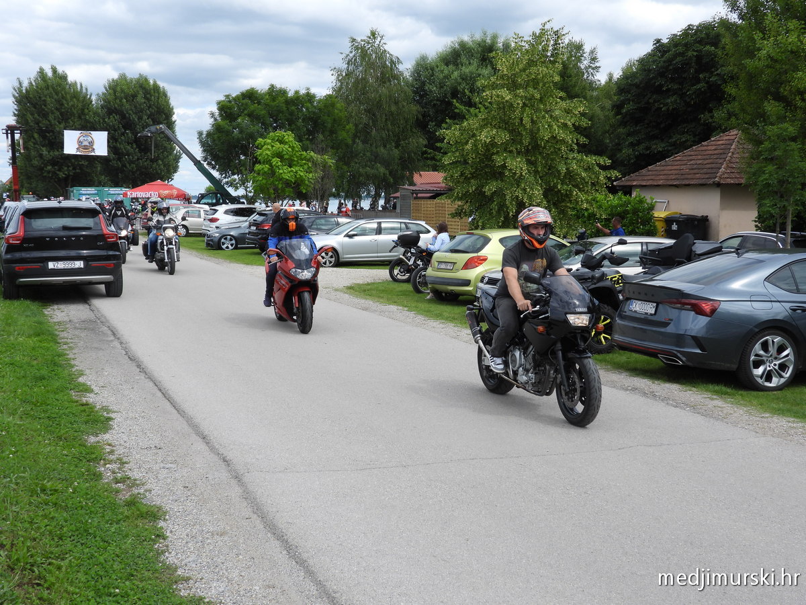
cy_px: 302
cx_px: 403
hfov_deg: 42.9
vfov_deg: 32.9
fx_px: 1024
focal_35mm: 44
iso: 100
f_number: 3.2
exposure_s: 1/1000
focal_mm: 7.9
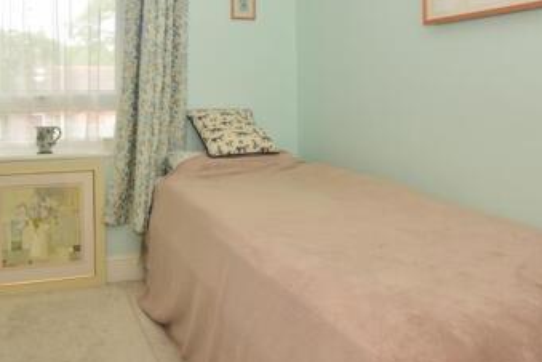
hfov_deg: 61.5
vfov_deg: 43.2
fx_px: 437
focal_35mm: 29
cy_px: 81
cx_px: 165
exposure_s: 1/30
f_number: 6.3
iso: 400
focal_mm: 10
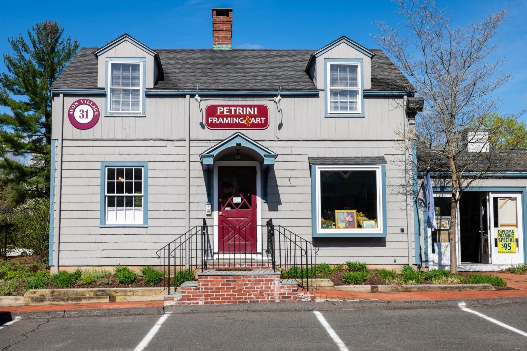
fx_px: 671
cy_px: 190
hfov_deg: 42.8
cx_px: 240
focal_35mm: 46
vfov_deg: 29.3
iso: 200
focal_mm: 42
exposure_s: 1/250
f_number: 11
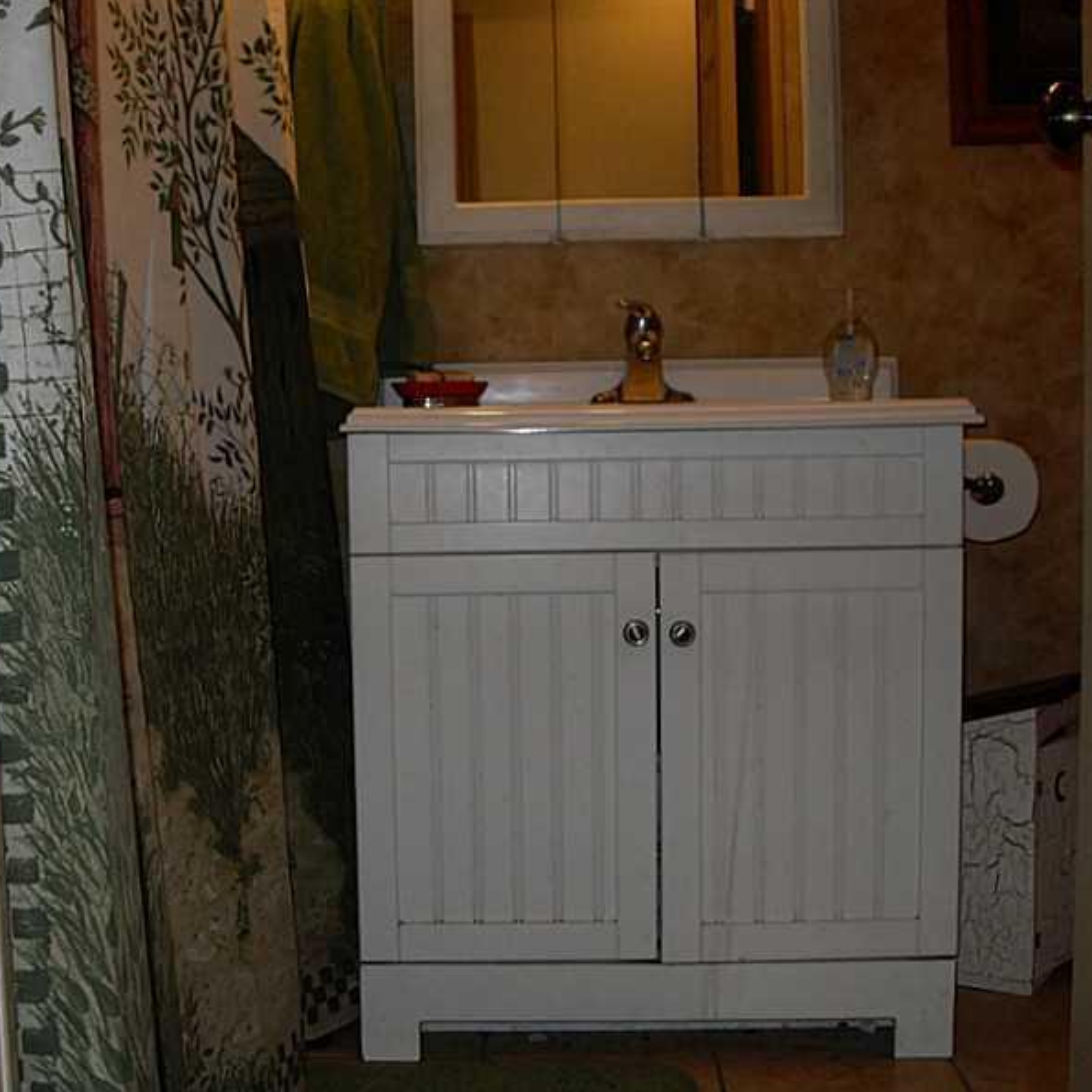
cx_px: 503
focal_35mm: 44
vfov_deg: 38.3
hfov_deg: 38.3
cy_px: 545
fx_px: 1570
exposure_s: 1/45
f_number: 2.8
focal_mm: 6.3
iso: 100
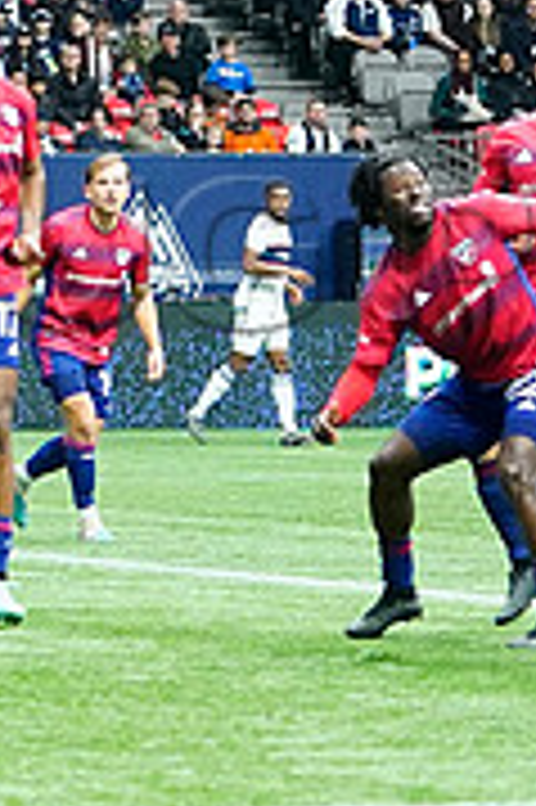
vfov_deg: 9.0
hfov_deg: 6.0
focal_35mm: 228
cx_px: 77
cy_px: 212
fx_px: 5101
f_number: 2.8
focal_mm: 70
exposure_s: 1/2500
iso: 6400
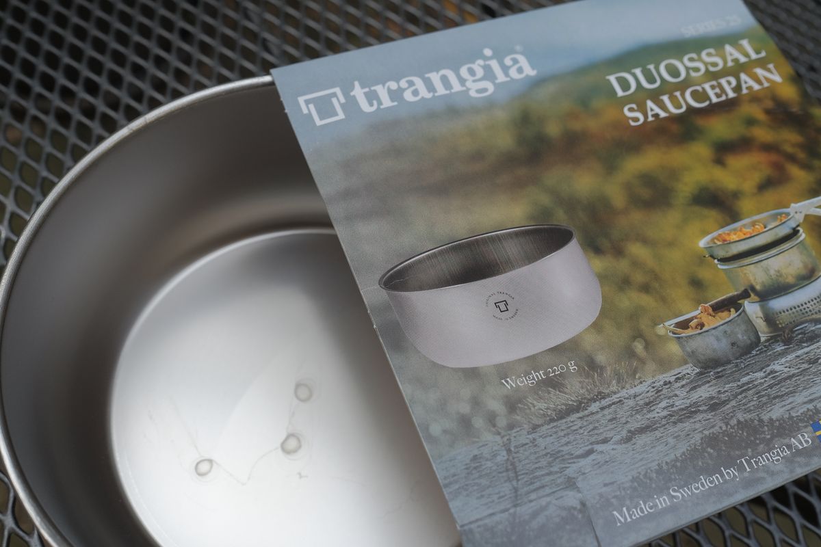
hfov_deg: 54.4
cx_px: 410
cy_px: 274
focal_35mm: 35
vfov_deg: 37.9
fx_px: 798
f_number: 5.6
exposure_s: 1/500
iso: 400
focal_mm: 23
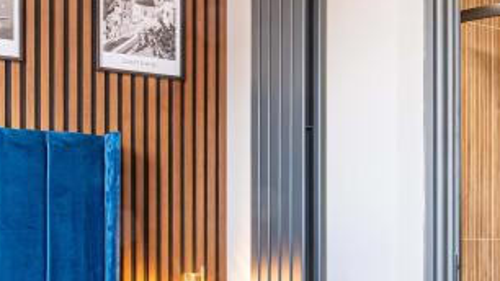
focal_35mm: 49
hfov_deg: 42.1
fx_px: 650
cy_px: 264
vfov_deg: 23.6
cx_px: 263
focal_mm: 14
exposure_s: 1/20
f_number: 11
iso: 1000
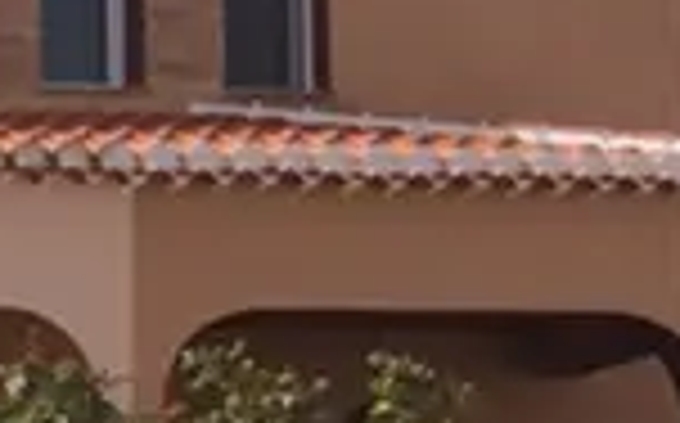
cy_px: 778
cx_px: -552
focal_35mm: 165
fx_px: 3054
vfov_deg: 7.7
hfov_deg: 11.7
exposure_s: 1/1789
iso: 32
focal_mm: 3.3
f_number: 2.4
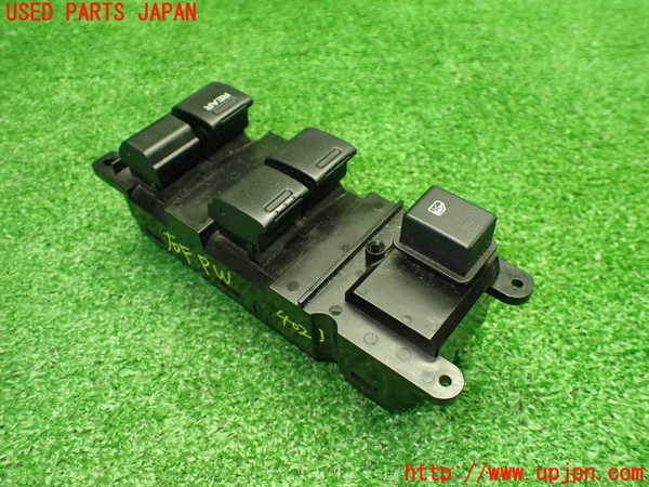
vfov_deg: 46.8
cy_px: 244
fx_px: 562
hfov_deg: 60.0
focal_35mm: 30
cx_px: 324
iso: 800
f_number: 2.3
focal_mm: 5.4
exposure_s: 1/100
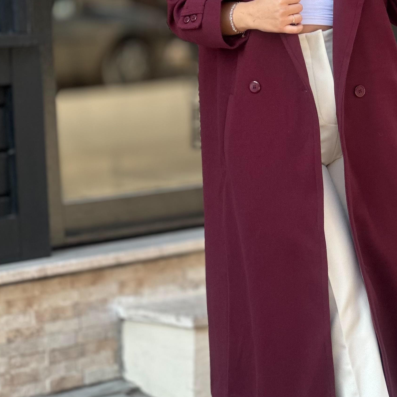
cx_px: 281
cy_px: 103
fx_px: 2102
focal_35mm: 162
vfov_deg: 10.8
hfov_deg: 10.8
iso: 40
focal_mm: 9
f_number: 2.8
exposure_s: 1/121
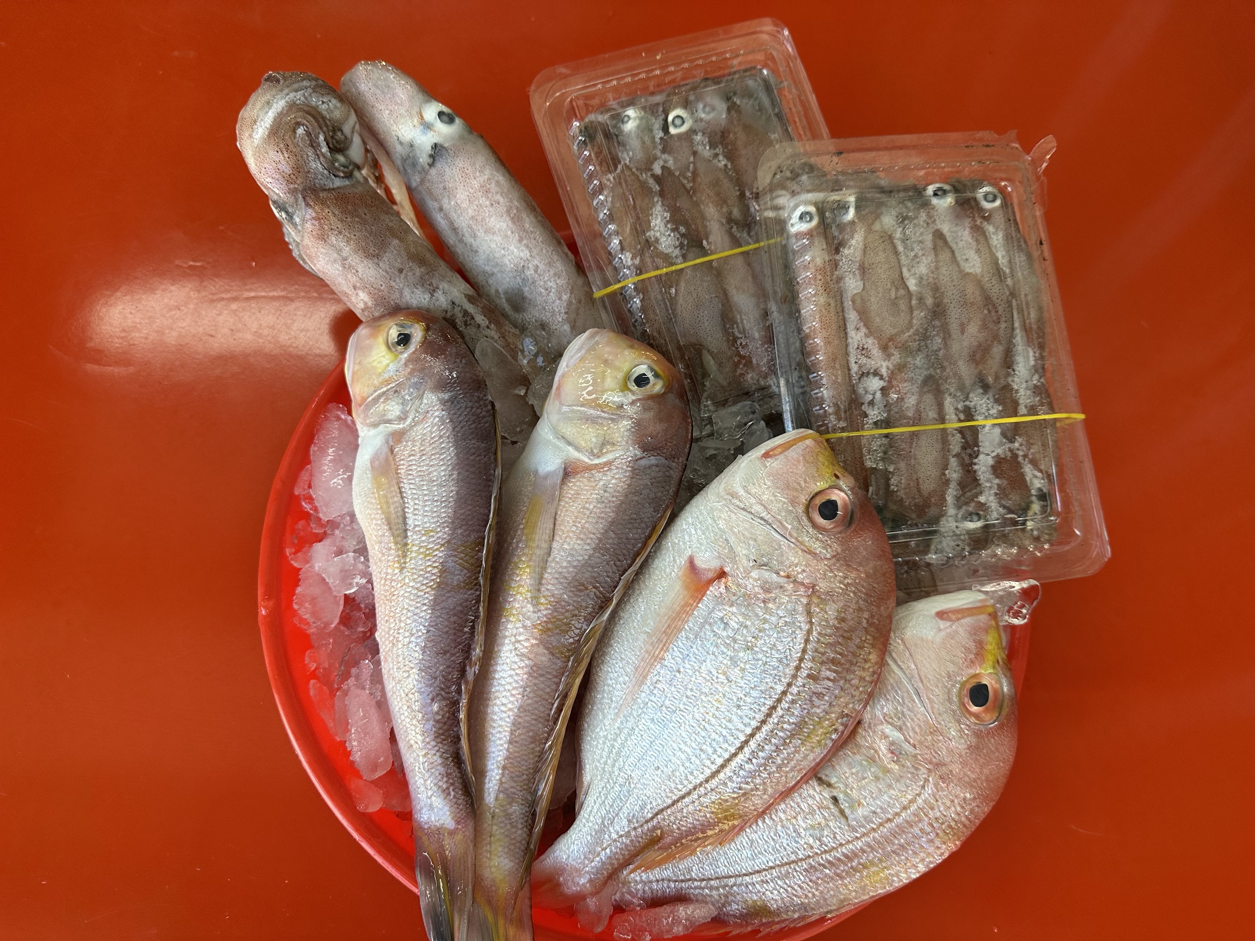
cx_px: 628
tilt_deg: -67.9
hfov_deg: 71.6
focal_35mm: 24
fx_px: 870
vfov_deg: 56.8
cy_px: 470
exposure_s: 1/475
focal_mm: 6.86
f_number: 1.78
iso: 80
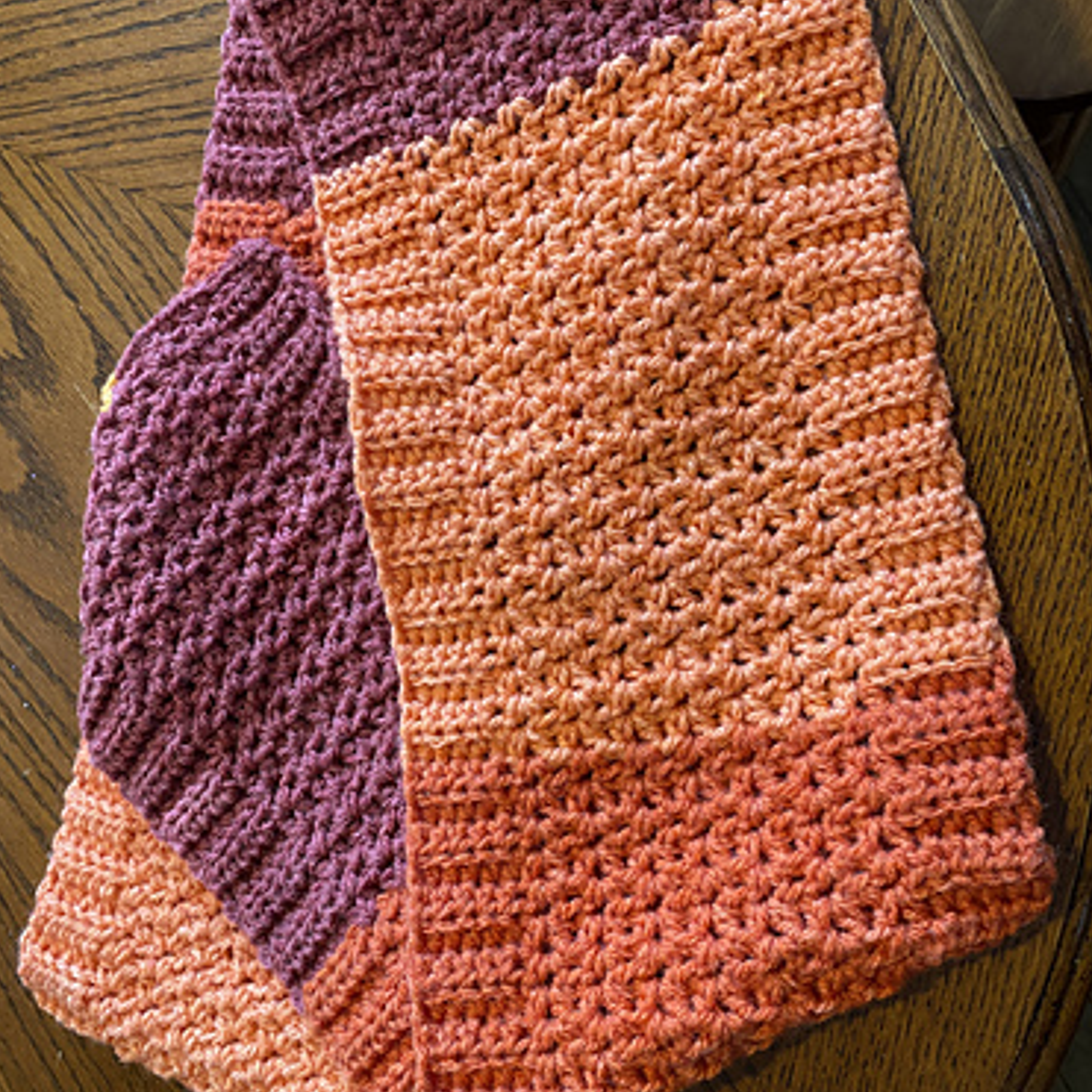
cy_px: 468
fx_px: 1106
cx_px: 543
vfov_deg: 52.4
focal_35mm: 31
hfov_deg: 52.5
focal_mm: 4.25
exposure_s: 1/60
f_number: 1.8
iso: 320
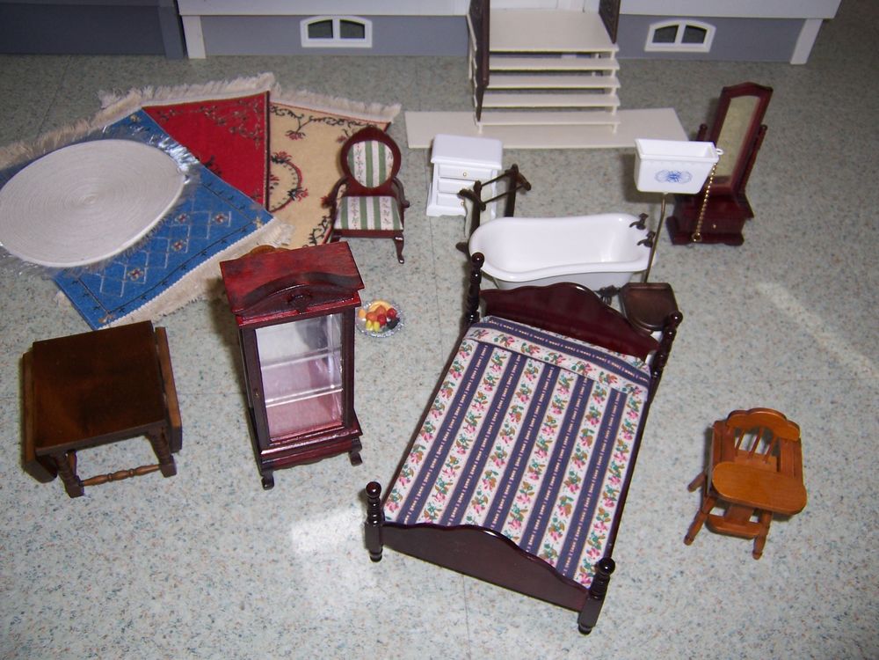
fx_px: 838
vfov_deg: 42.9
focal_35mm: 33
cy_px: 330
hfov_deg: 55.4
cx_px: 440
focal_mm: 5.5
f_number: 2.8
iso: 80
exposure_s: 1/60
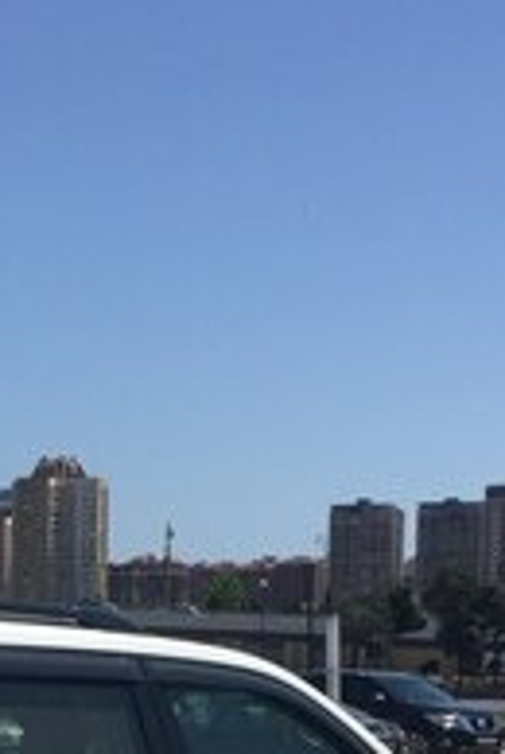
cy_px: 816
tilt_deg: -5.4
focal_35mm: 77
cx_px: 0
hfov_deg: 17.4
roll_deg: -0.3
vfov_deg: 24.6
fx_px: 1614
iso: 32
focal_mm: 4.15
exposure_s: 1/3300
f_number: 2.2
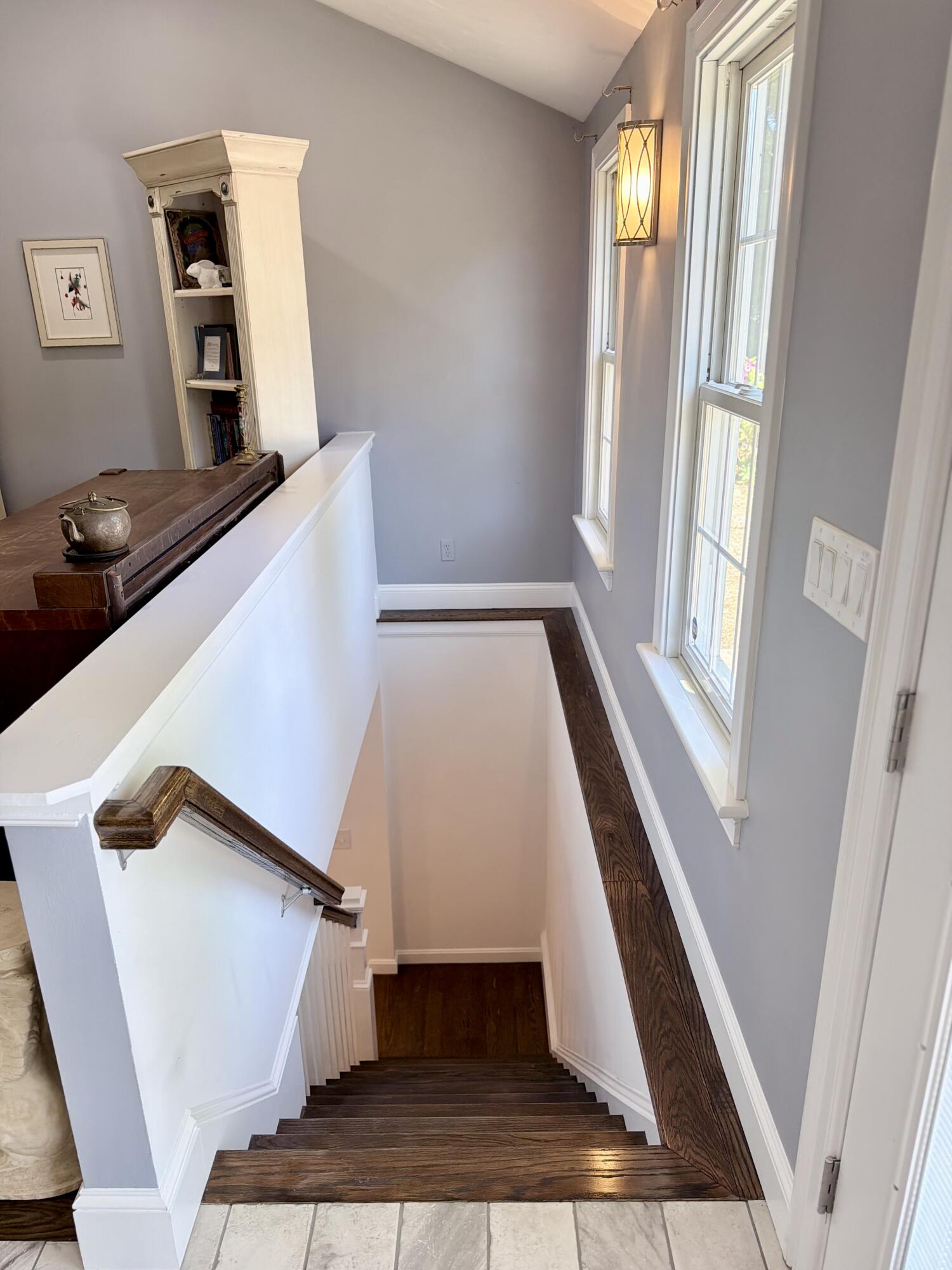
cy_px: 635
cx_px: 476
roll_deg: +0.5
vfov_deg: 71.6
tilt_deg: -18.4
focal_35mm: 24
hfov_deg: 56.8
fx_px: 880
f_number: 1.78
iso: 125
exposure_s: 1/129
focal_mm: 6.76
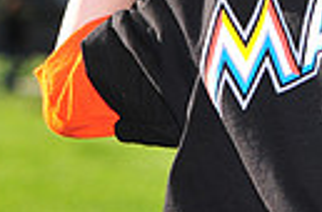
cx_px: 369
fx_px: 3975
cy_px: -173
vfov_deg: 3.0
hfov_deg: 4.6
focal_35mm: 446
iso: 200
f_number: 4.5
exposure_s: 1/800
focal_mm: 66
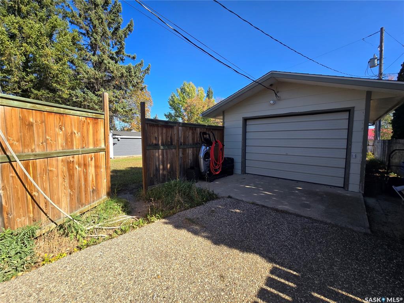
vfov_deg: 89.9
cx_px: 202
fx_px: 152
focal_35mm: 13
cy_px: 152
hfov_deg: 106.2
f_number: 2.2
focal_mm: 2.2
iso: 50
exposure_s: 1/1050
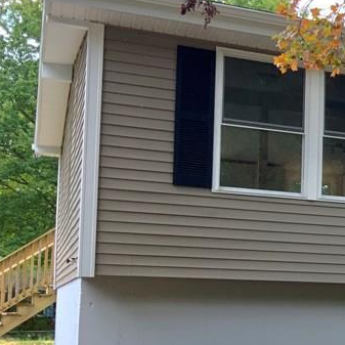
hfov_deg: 19.9
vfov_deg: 22.0
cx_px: 480
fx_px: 880
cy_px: 266
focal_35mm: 78
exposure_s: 1/132
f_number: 1.8
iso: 16
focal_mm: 3
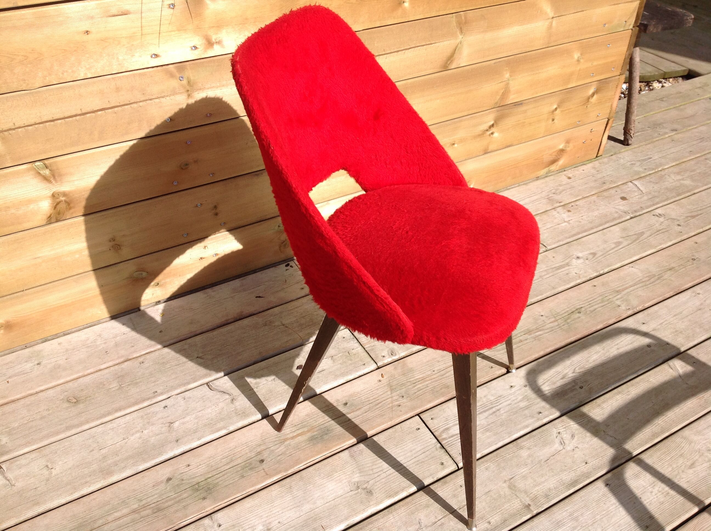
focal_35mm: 35
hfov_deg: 52.7
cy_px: 266
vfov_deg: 40.6
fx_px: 718
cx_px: 356
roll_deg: -1.1
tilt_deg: -38.5
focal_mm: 4.28
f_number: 2.4
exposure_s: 1/2016
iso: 50
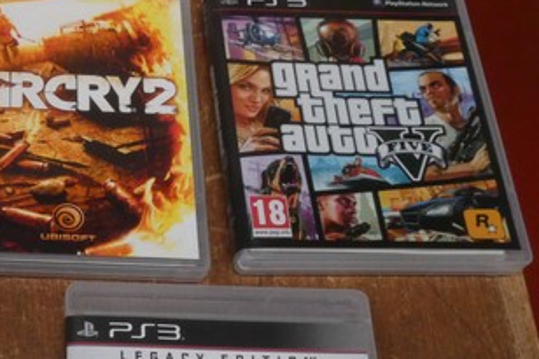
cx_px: 25
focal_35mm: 49
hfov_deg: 37.0
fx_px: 733
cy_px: 373
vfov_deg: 25.9
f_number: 8
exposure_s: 1/60
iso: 500
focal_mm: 3.6
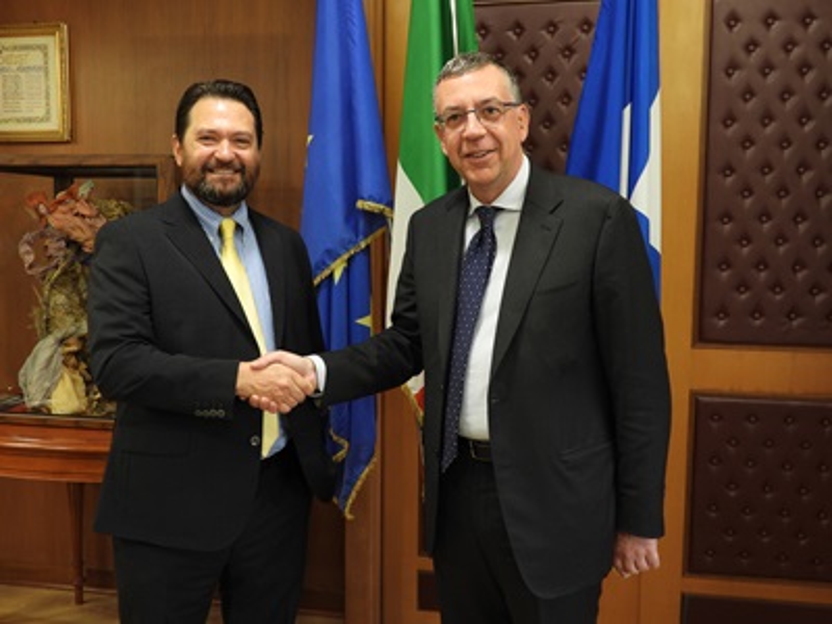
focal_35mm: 35
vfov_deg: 40.7
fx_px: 841
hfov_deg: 52.6
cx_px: 416
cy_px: 312
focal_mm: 6.3
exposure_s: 1/6
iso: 100
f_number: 4
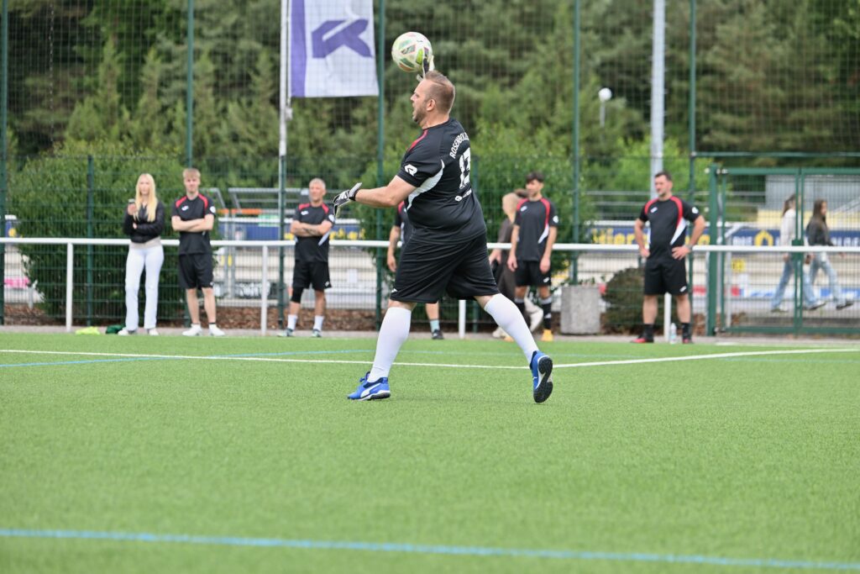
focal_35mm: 200
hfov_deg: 10.3
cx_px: 430
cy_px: 287
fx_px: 4778
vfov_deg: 6.9
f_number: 5.3
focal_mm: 200
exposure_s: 1/1600
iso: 400
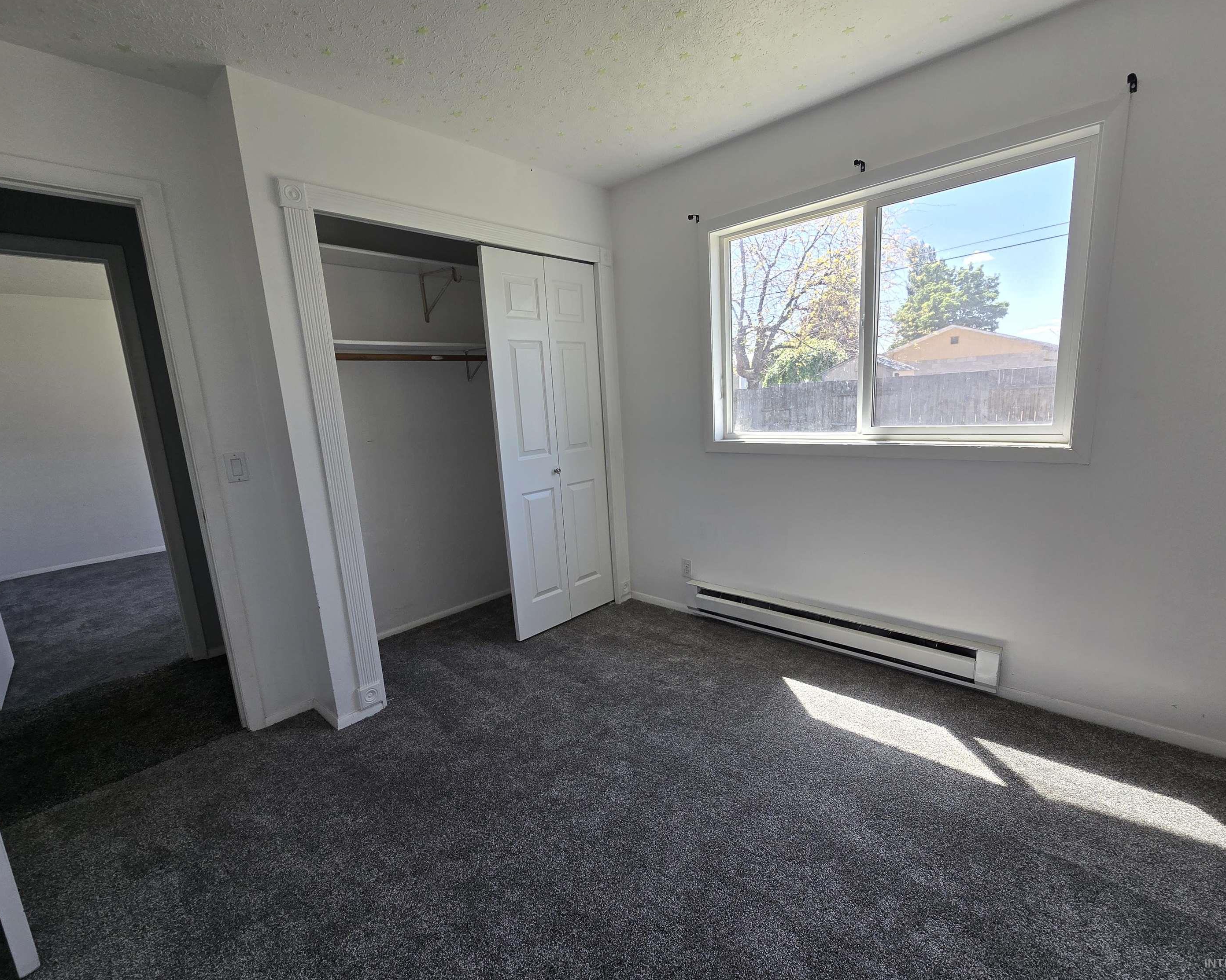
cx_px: 630
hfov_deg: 100.7
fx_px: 508
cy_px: 502
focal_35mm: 14
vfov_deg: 88.0
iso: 50
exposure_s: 1/124
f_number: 2.2
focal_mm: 2.2
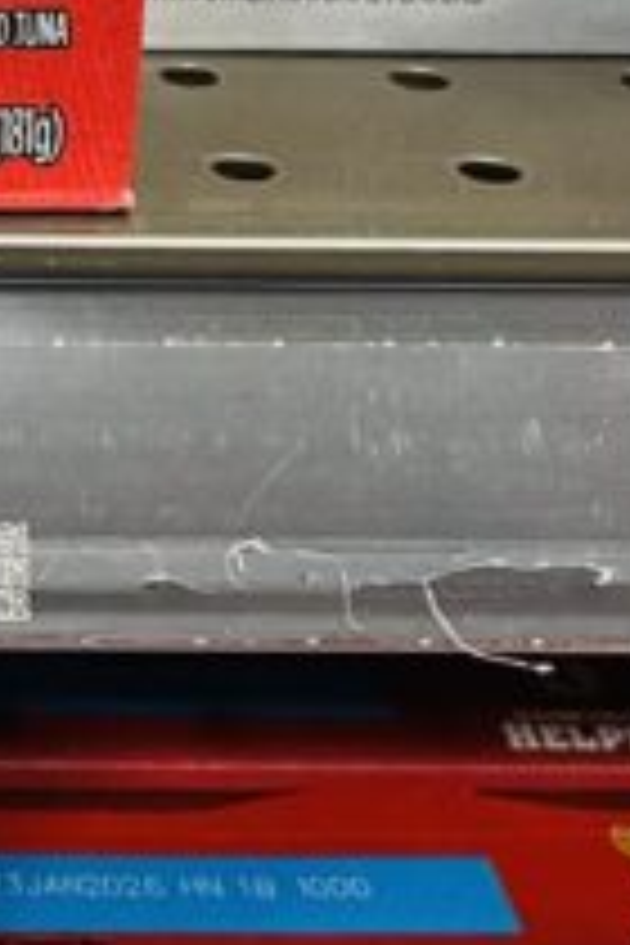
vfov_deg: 14.7
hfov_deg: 9.8
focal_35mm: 132
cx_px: -531
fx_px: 3465
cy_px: -374
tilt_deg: -15.6
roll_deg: -0.3
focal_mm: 4.2
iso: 160
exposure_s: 1/43
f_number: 1.6
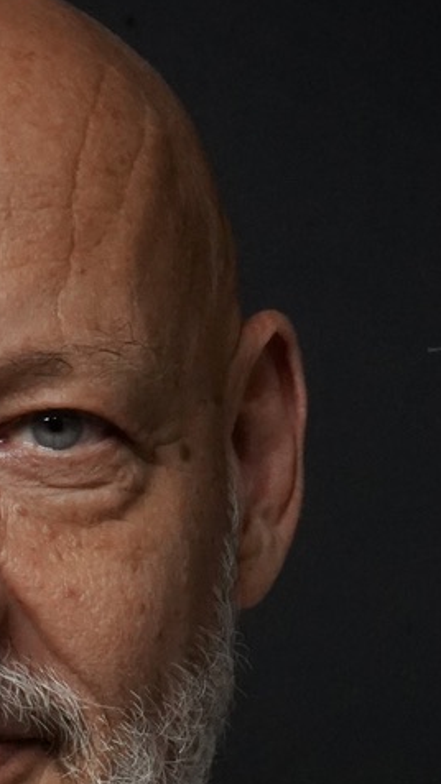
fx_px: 3475
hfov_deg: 7.2
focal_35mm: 167
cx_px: -94
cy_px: 740
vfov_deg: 12.8
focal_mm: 70
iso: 5000
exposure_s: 1/100
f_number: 22
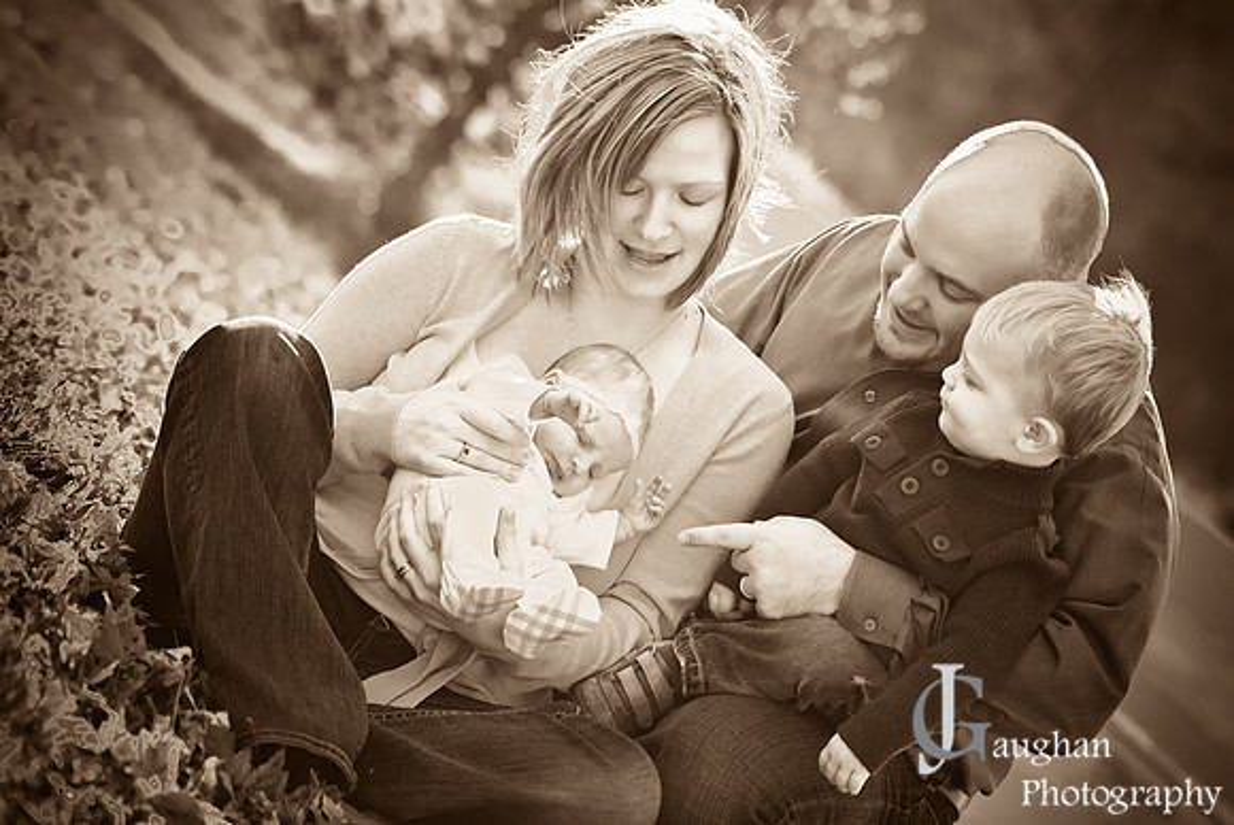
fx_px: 4735
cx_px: 617
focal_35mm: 138
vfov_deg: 10.0
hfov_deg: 14.8
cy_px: 412
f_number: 3.5
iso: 200
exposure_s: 1/640
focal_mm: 92
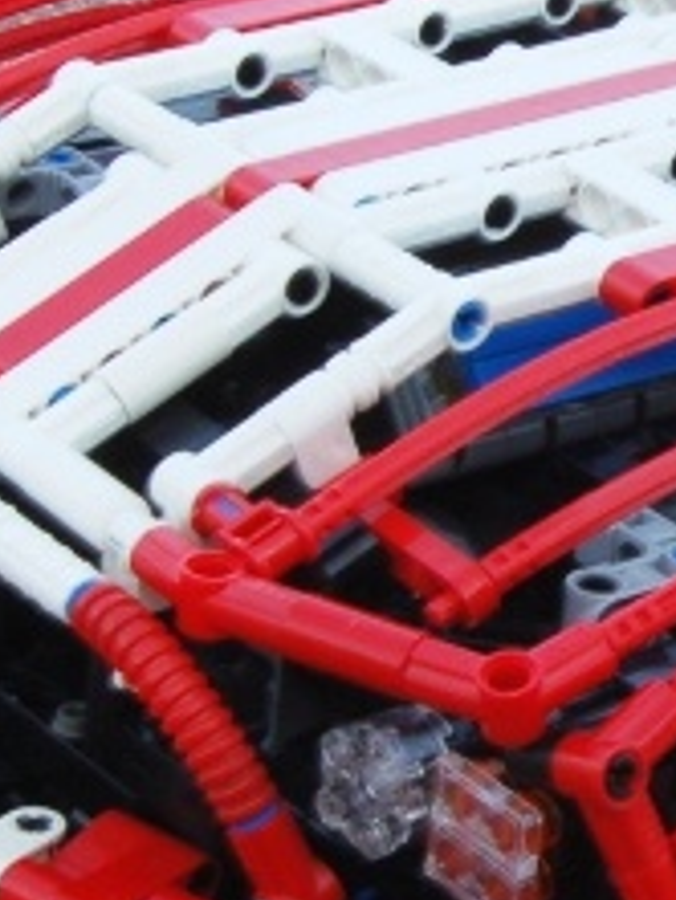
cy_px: 389
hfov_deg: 10.7
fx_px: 3511
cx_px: 977
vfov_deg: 14.6
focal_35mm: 135
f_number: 25
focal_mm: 23
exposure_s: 1/10
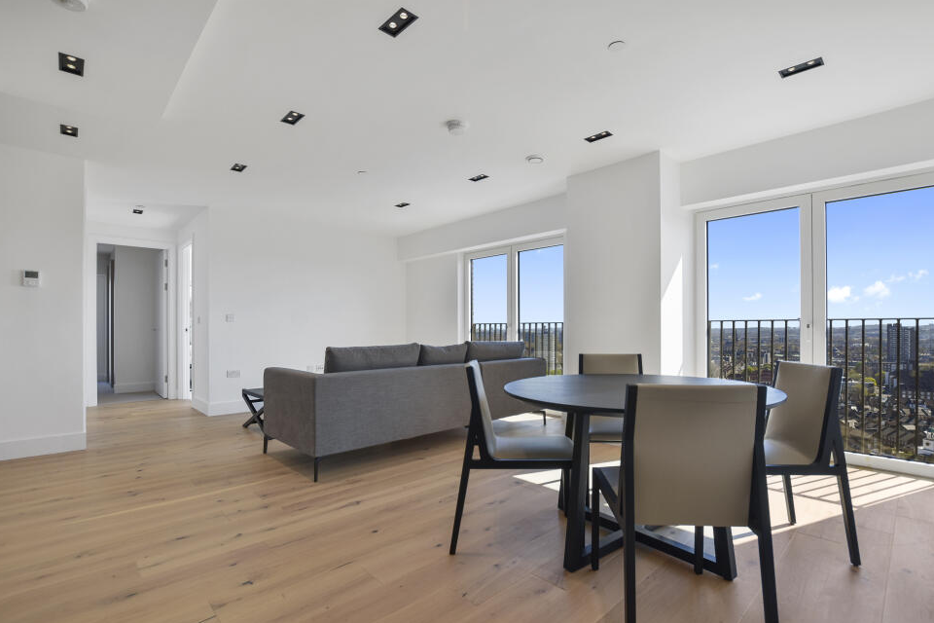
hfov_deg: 96.7
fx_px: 415
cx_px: 478
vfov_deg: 73.7
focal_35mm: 16
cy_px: 329
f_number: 5.6
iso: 160
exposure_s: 1/80
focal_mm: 10
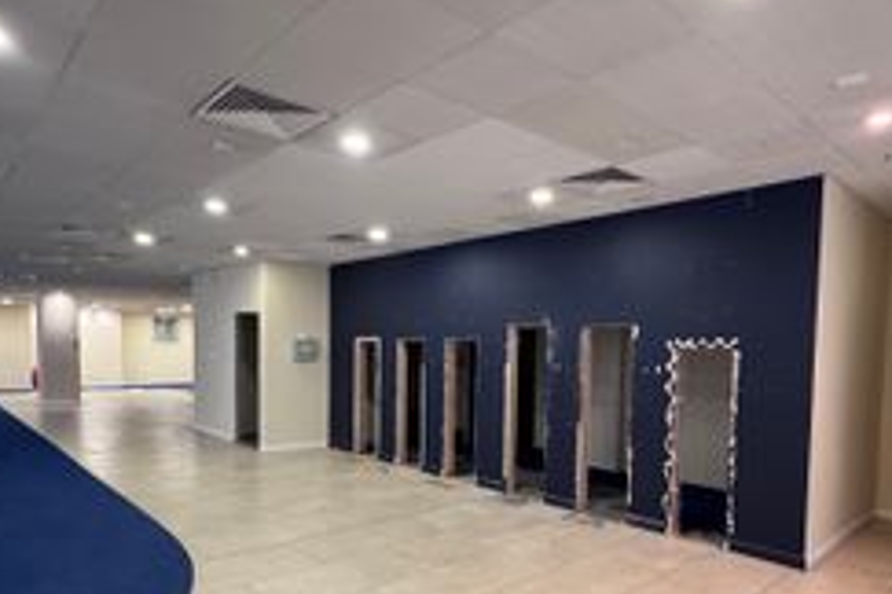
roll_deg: -1.1
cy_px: 385
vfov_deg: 52.3
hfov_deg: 73.7
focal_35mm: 24
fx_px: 595
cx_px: 474
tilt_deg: -2.5
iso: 320
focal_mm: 2.22
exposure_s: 1/50
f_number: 2.2
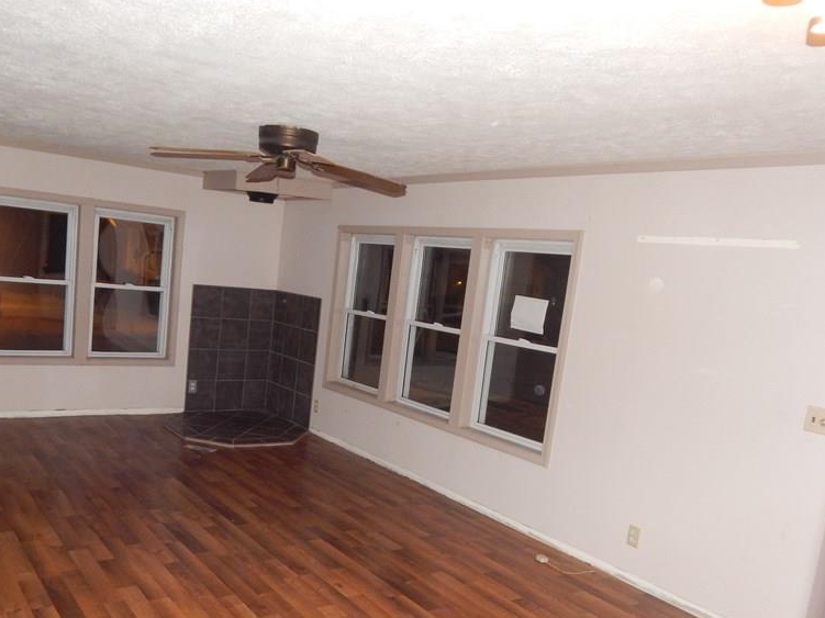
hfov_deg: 59.4
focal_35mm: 30
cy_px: 382
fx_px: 715
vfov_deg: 46.4
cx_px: 322
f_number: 3
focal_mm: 4
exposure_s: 1/30
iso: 320
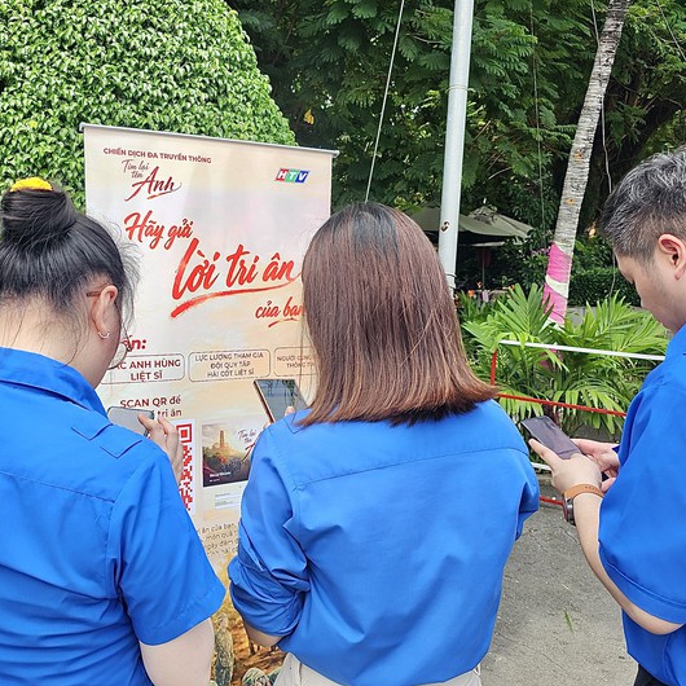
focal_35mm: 32
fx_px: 717
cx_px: 322
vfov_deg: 51.0
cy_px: 377
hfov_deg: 51.1
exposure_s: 1/197
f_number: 1.7
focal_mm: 6.3
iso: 10
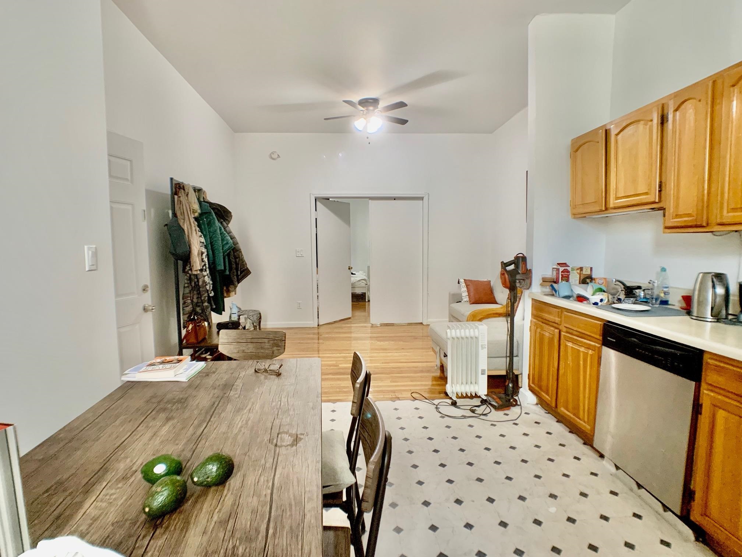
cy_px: 278
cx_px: 371
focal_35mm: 26
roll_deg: +1.0
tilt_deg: -4.5
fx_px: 557
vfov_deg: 53.1
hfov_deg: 67.3
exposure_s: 1/60
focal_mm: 4.25
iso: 125
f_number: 1.8
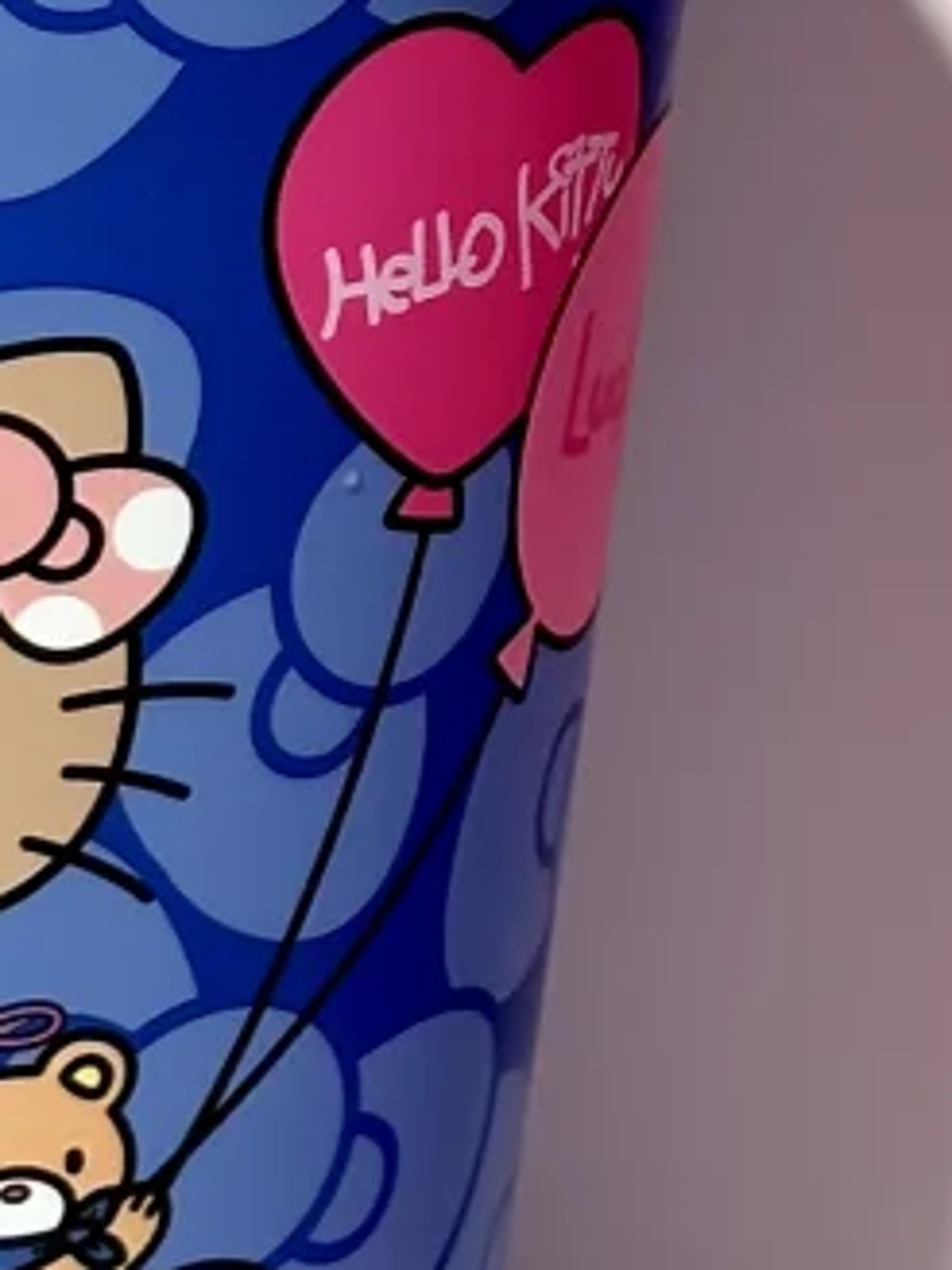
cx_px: 975
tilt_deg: -14.9
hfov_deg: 7.0
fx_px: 7737
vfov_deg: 9.4
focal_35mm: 211
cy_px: 310
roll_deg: -0.5
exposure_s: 1/115
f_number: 1.78
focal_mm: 6.86
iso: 40
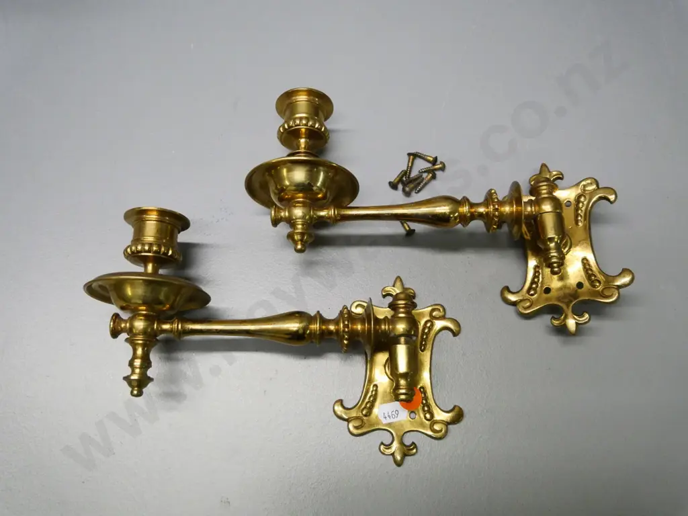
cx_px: 344
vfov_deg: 46.8
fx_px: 596
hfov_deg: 60.0
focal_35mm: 30
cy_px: 258
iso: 3200
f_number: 3.7
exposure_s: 1/500
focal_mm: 15
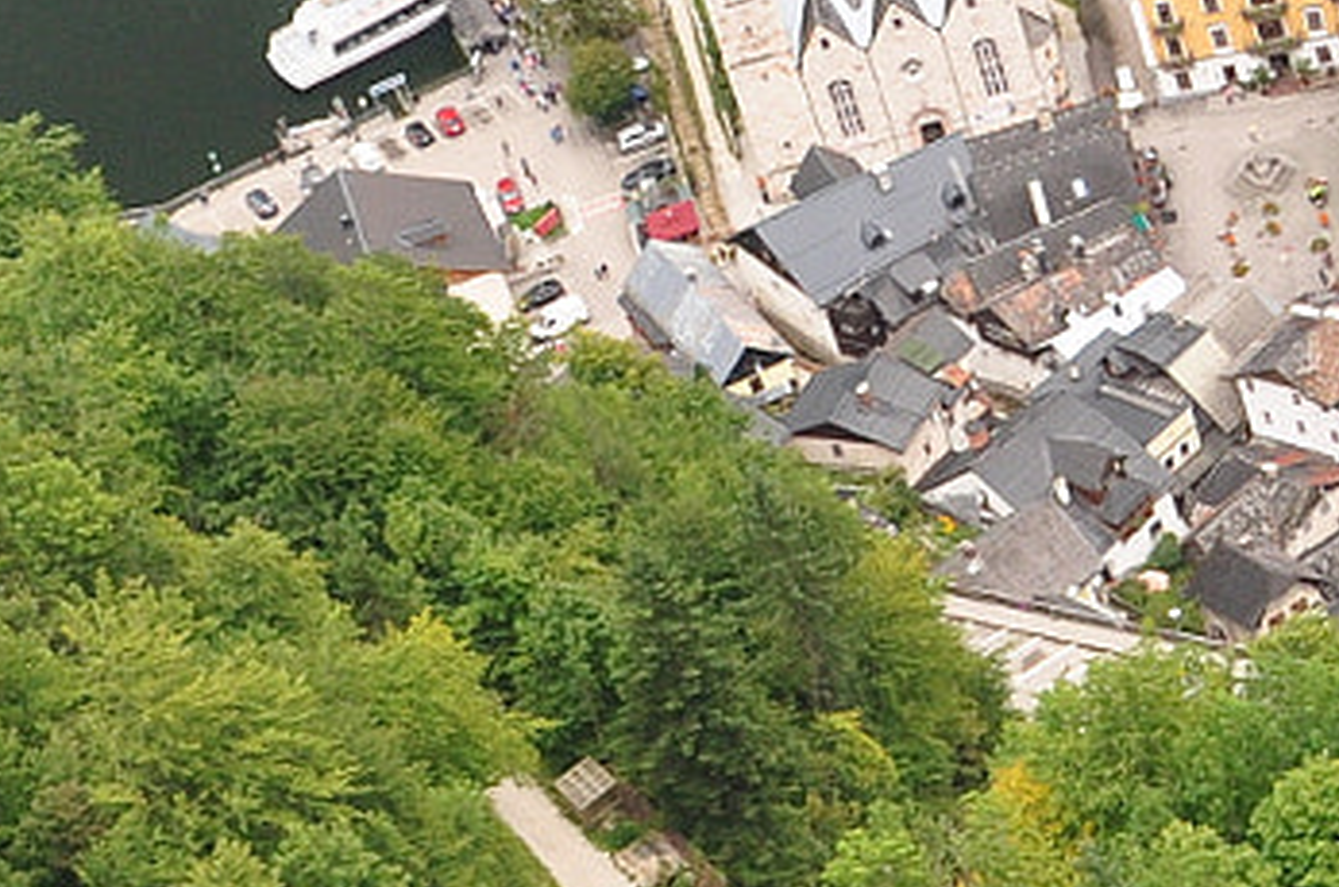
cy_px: 67
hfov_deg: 11.2
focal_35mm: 180
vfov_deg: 7.6
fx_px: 6683
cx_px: 1574
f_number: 8
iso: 400
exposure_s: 1/50
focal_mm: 26
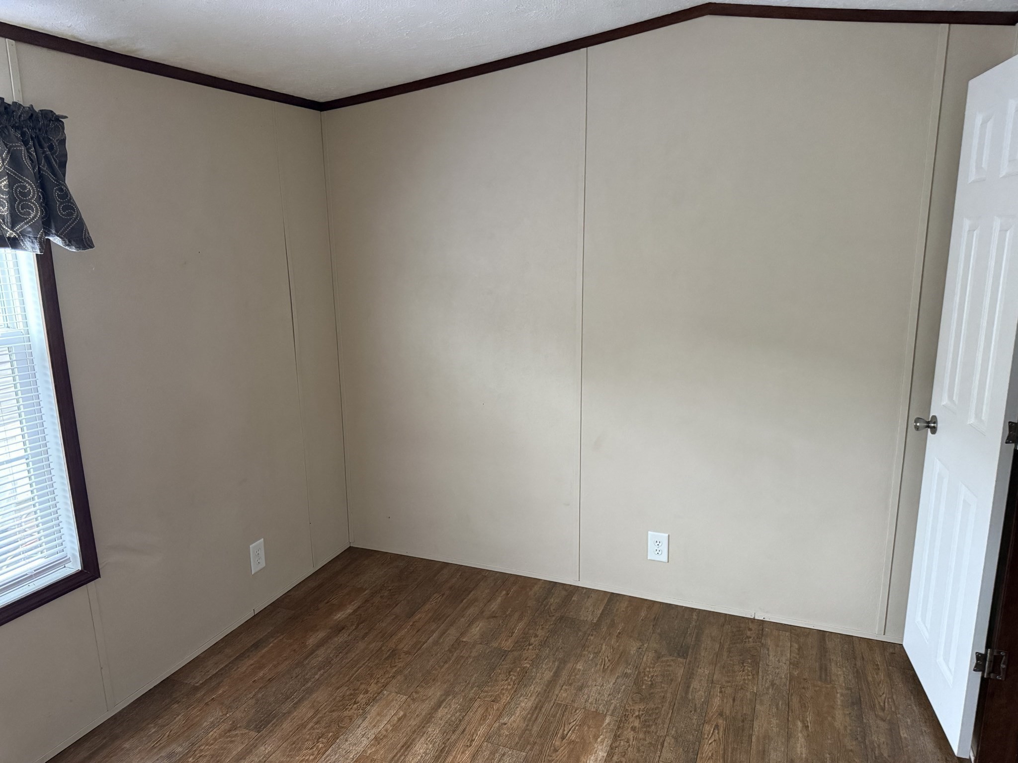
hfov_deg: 71.6
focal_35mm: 24
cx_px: 509
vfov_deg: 56.8
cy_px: 382
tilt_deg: -11.7
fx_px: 706
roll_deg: +1.1
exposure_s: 1/60
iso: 800
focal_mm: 6.76
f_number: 1.78
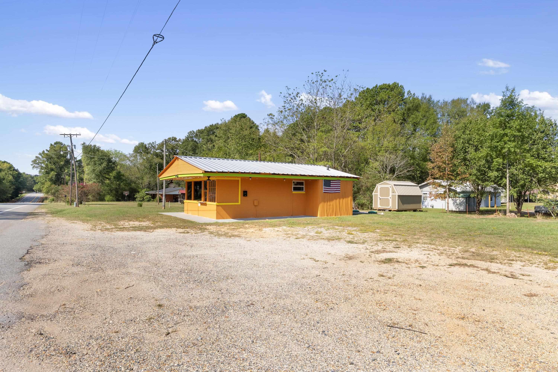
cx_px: 279
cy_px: 186
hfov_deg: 82.4
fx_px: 319
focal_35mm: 21
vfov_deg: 60.6
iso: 160
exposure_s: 1/100
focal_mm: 13.7
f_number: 9
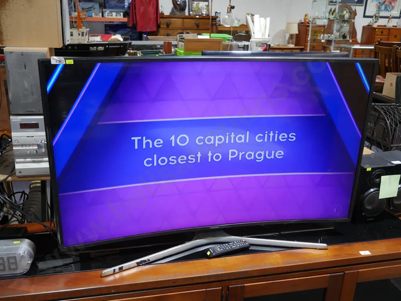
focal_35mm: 34
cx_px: 200
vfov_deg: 41.8
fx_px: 394
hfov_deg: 53.9
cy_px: 150
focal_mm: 17
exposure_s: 1/60
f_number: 4
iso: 400
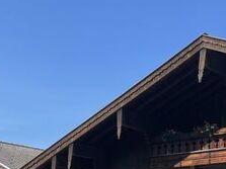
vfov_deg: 16.6
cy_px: 220
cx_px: 260
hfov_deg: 21.8
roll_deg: -0.6
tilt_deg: +4.6
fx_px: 548
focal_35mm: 84
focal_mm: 4.2
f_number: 1.6
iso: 32
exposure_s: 1/2353
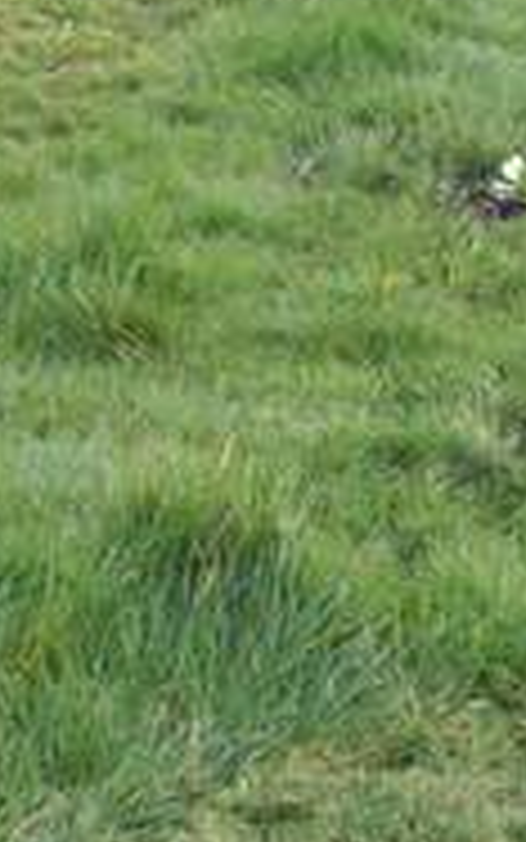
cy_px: 455
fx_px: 4973
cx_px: 742
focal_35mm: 217
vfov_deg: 9.7
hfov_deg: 6.0
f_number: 4.3
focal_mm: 14.3
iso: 158
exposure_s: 1/112
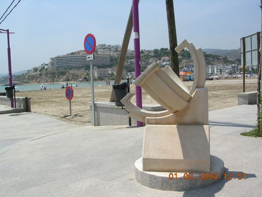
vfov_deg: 37.8
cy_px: 98
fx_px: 288
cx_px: 131
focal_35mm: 38
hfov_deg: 49.0
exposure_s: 1/398
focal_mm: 5.8
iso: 50
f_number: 5.6
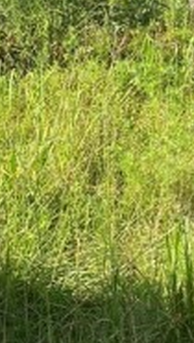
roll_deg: +1.4
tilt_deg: -5.0
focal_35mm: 117
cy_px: -22
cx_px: 133
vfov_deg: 17.7
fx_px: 1067
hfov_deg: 10.4
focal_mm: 4.25
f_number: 1.8
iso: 32
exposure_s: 1/1072
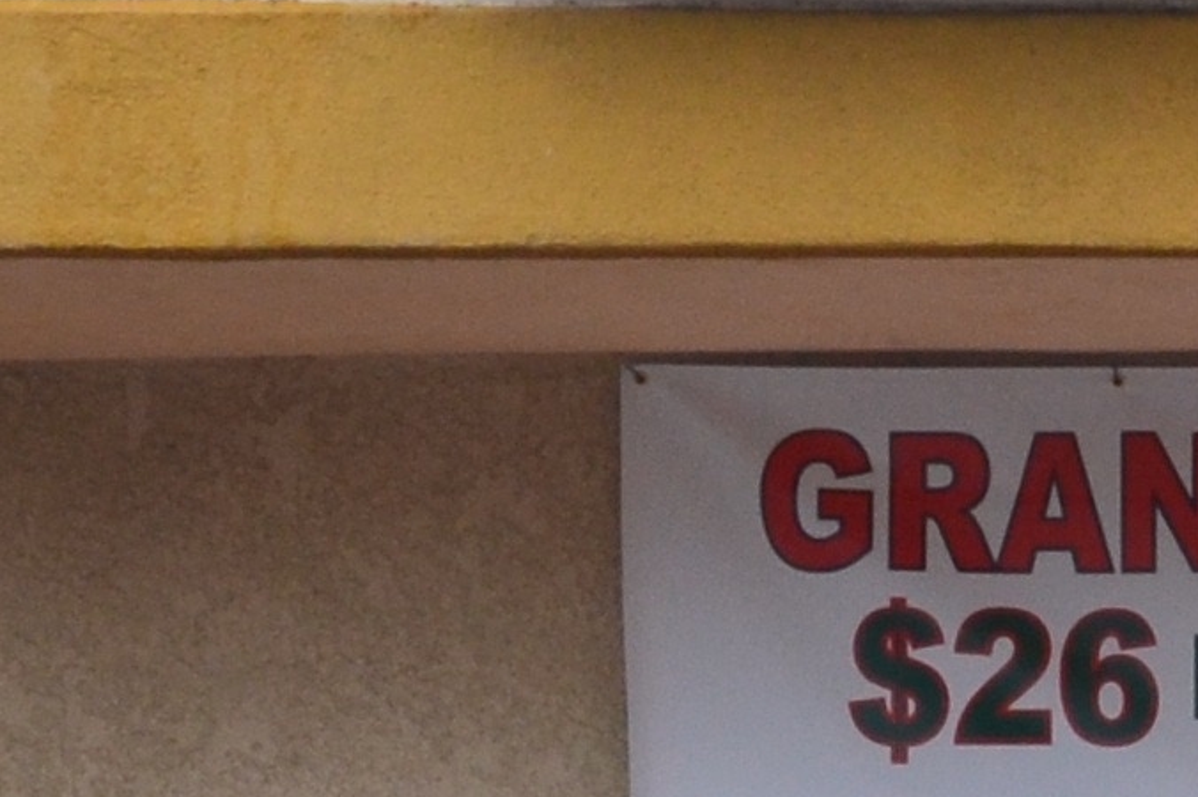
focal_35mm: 266
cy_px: 1236
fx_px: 8847
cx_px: 2056
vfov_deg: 5.1
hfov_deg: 7.5
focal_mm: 26
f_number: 9
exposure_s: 1/125
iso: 400
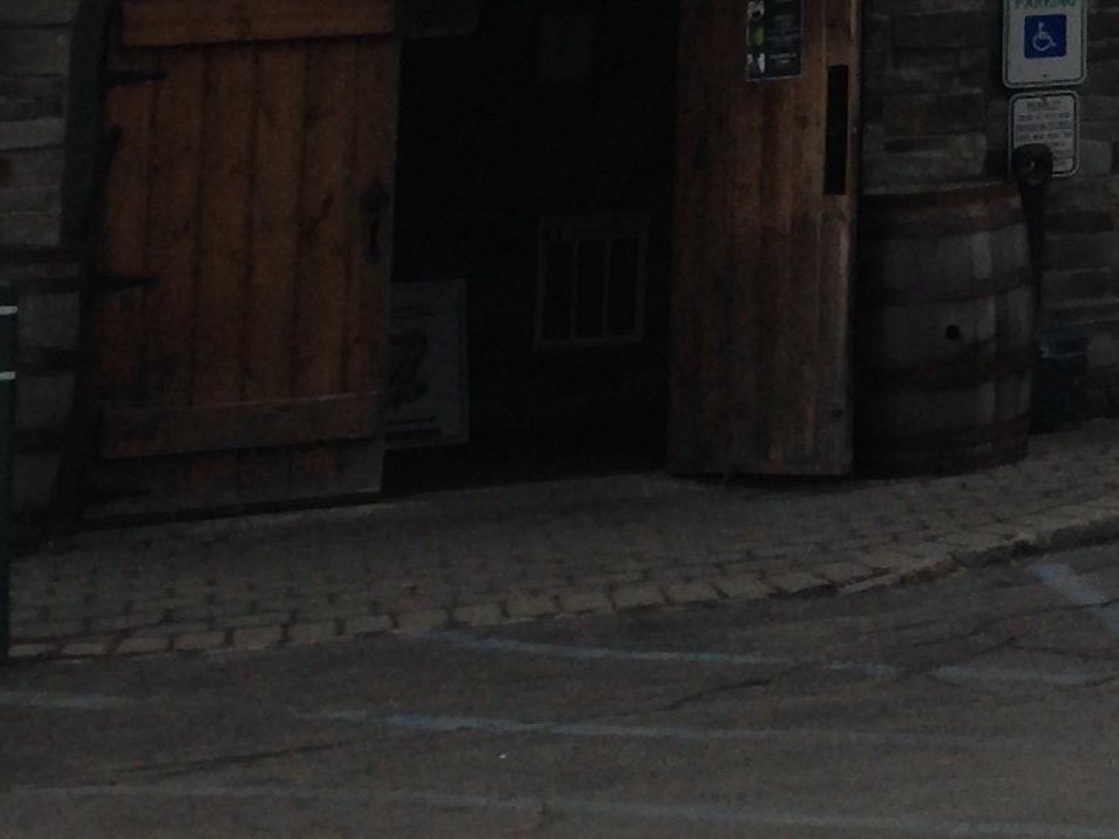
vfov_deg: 10.1
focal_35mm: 135
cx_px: 1899
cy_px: -864
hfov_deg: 13.4
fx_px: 4363
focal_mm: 4.12
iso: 50
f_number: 2.4
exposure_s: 1/2710
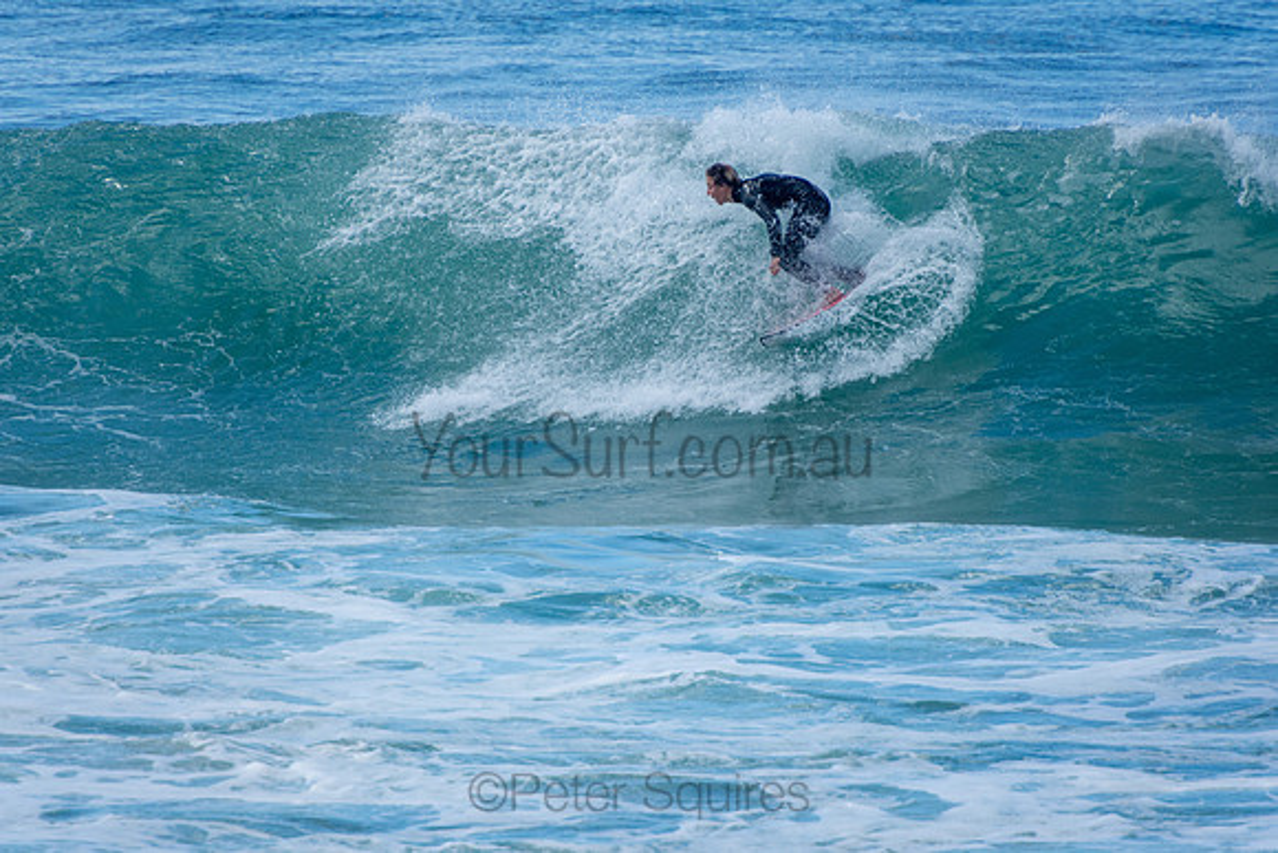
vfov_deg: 2.3
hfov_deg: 3.4
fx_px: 21304
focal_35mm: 600
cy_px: 426
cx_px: 639
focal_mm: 400
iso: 450
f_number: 5.6
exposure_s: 1/2000
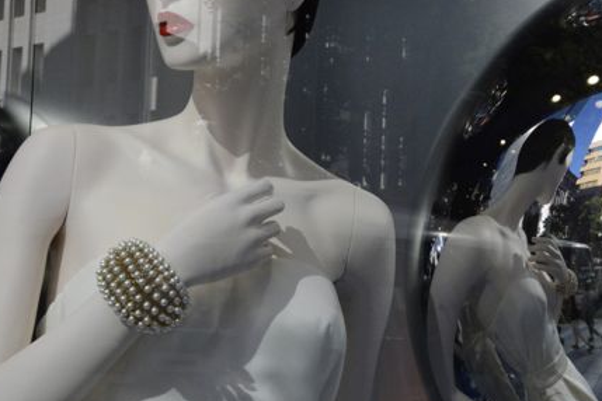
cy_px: 200
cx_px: 340
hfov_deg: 24.7
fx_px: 1371
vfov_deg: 16.7
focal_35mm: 82
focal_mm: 55
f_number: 18
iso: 5000
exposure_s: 1/1250
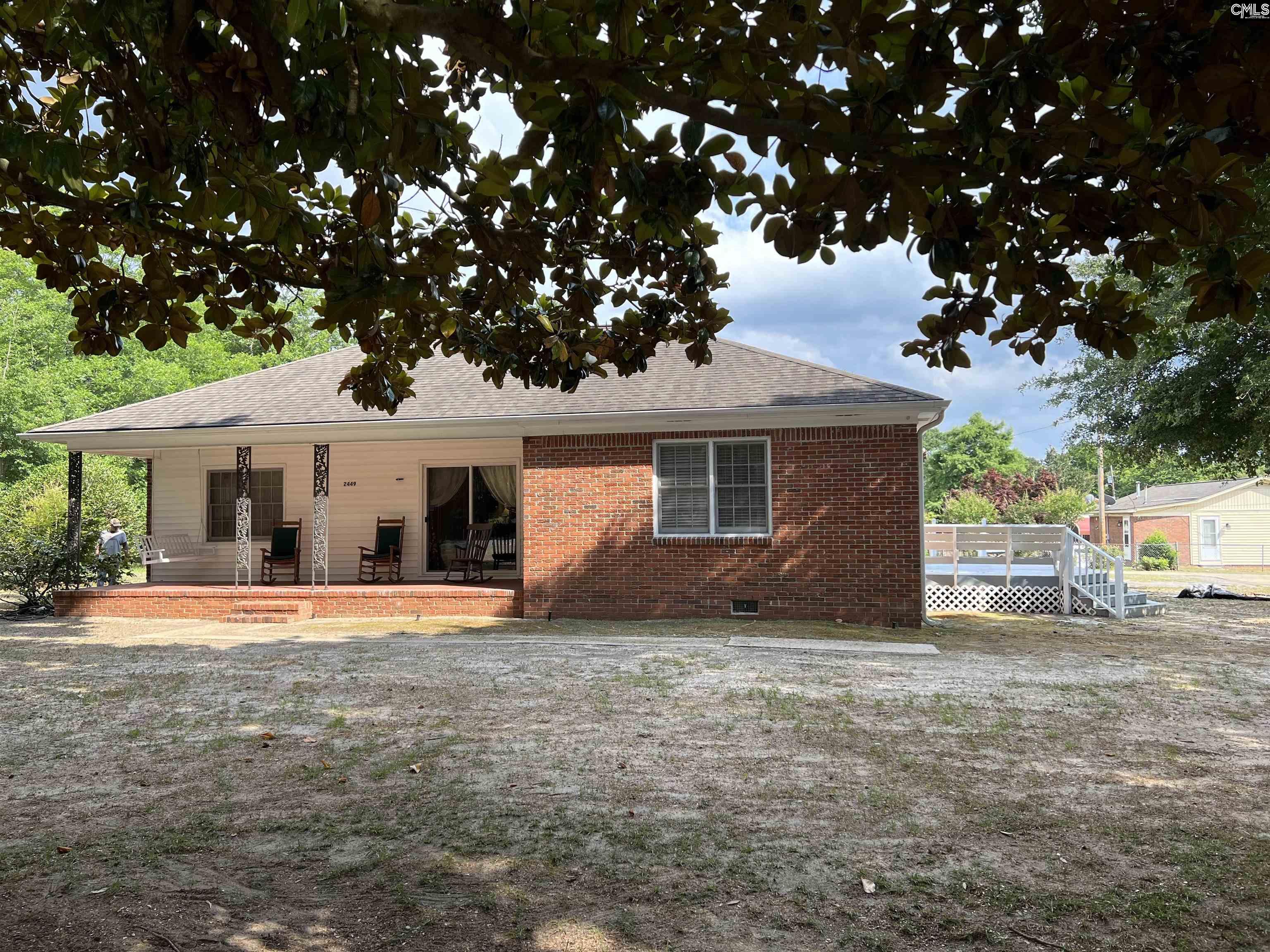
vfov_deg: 53.1
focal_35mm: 26
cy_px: 476
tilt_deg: +2.0
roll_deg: +0.7
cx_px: 635
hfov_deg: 67.3
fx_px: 954
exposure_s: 1/1159
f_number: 1.5
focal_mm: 5.7
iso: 50
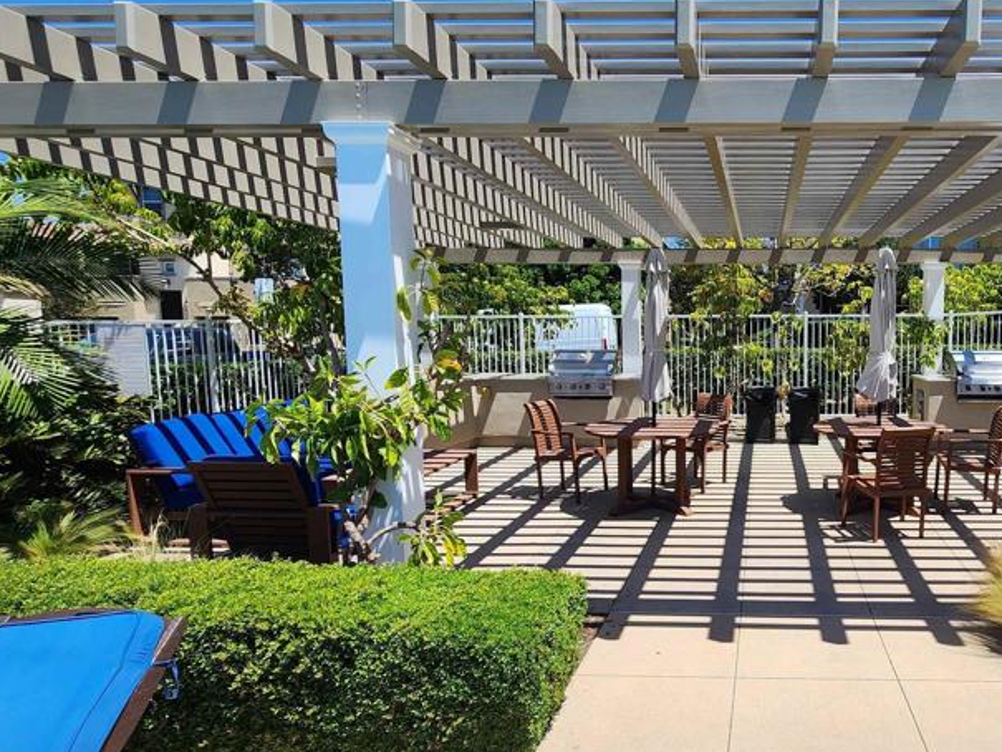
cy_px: 389
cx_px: 752
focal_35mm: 22
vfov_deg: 61.1
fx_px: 637
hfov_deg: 71.2
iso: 50
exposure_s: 1/1597
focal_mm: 2.2
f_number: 2.2
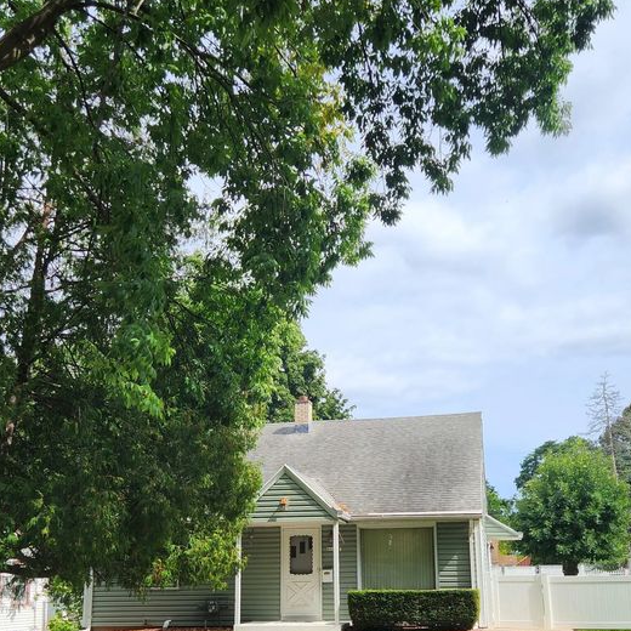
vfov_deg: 41.2
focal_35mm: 40
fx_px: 825
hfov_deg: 41.9
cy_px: 436
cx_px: 325
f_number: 1.8
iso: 20
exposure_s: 1/1304
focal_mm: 5.4
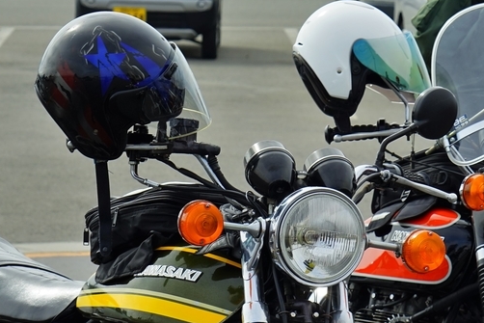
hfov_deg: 14.9
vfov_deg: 10.0
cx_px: 356
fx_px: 1842
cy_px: 228
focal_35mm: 137
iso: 100
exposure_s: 1/160
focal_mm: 86
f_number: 9
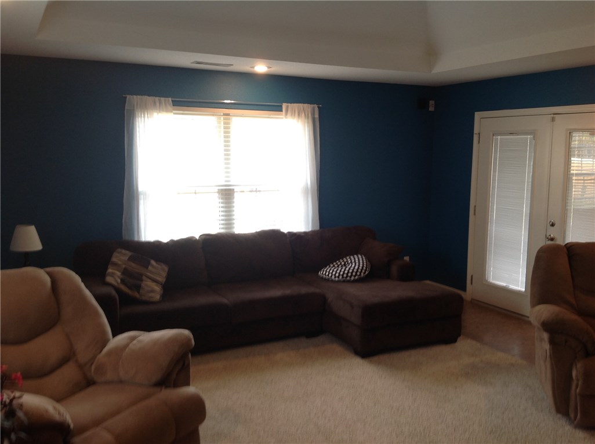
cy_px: 222
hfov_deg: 52.7
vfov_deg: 40.6
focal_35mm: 35
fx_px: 601
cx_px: 298
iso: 50
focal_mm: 4.28
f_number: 2.4
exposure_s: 1/17
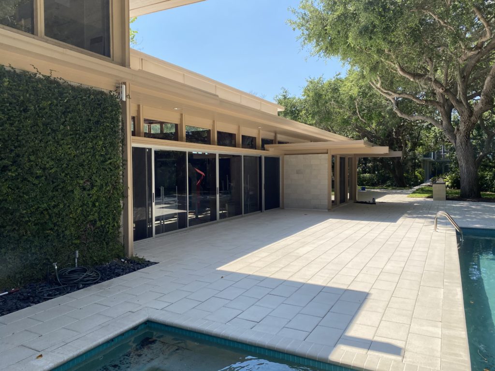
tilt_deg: -2.4
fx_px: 372
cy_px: 186
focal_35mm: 26
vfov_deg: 53.1
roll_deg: +2.5
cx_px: 248
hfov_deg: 67.3
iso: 32
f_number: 1.8
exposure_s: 1/1927
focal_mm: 4.25
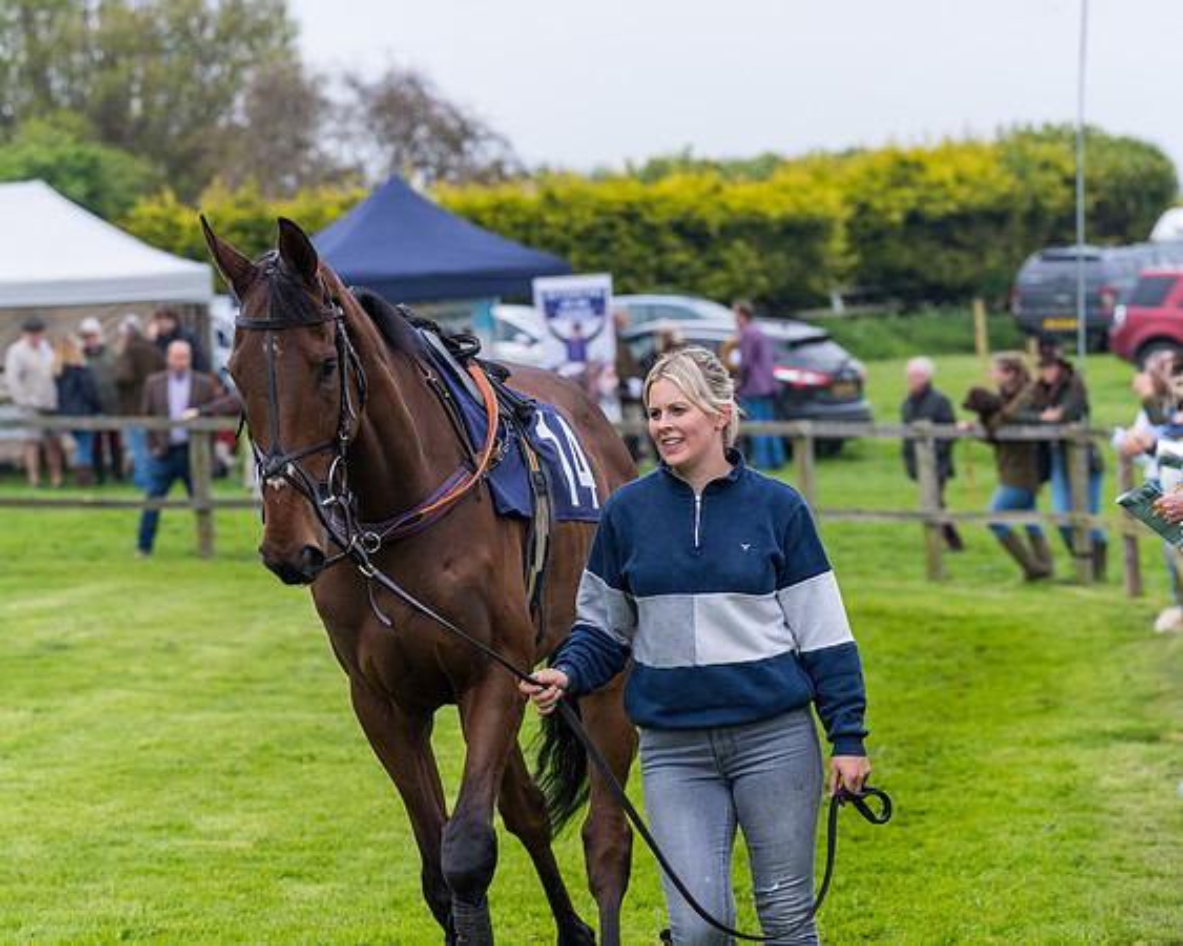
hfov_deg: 10.2
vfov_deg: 8.1
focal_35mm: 190
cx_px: 616
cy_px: 473
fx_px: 6656
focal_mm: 135
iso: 400
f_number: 5
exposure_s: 1/640
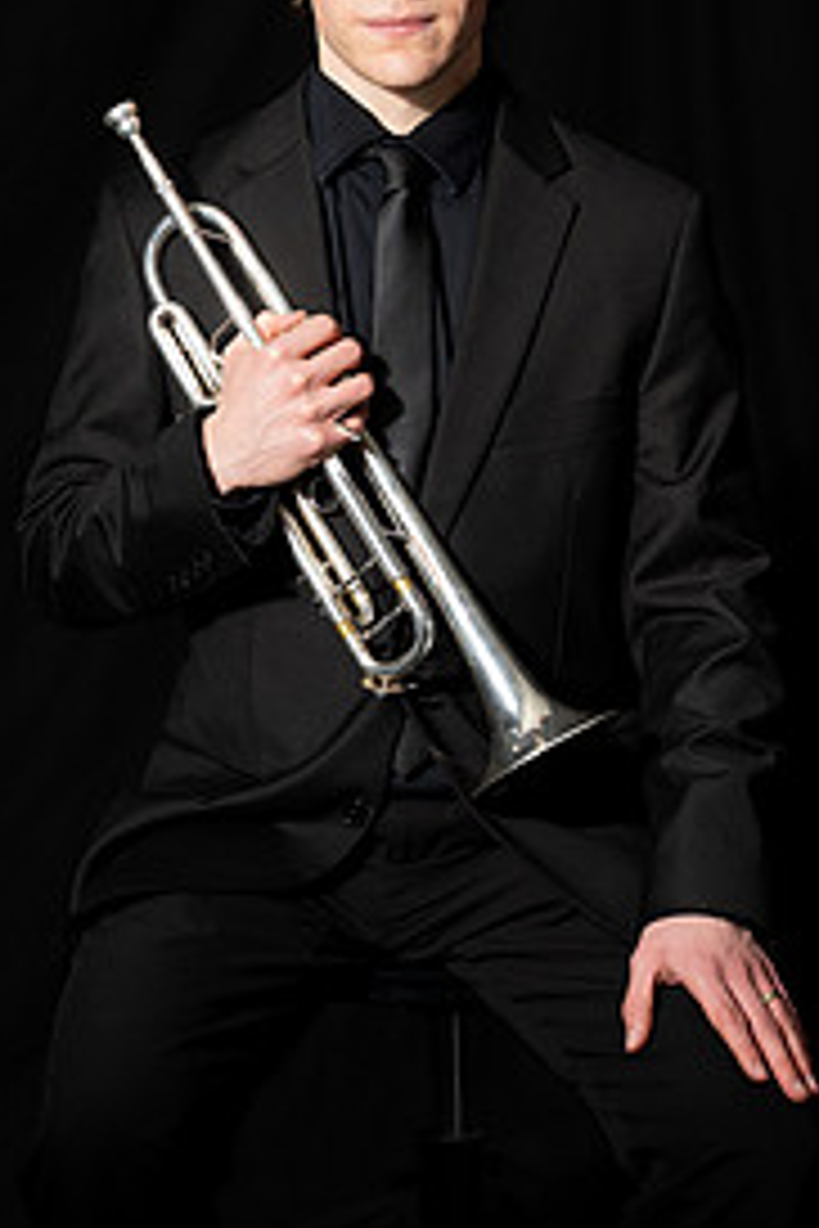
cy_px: 432
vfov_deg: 19.1
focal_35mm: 107
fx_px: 3651
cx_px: 324
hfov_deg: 12.8
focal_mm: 65
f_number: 5
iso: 100
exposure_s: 1/160
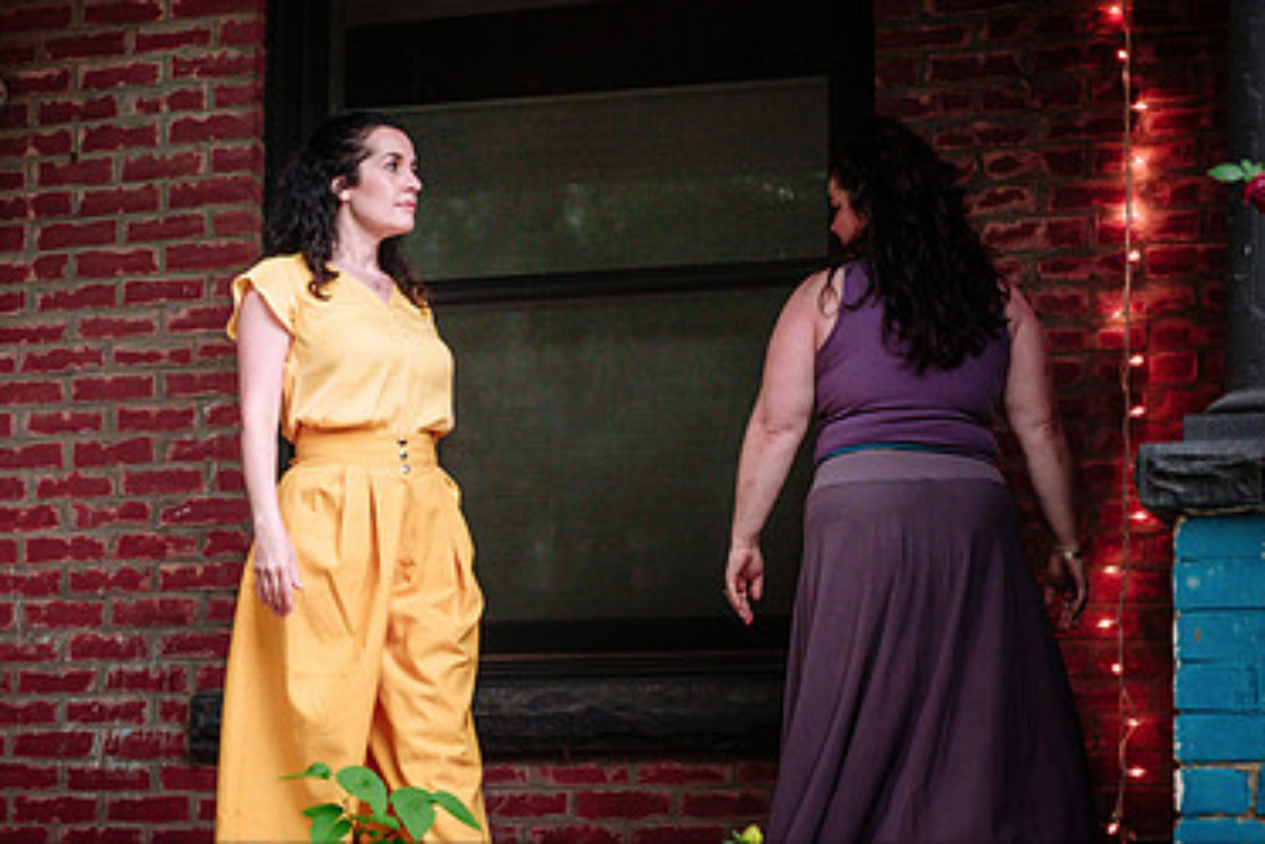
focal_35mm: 103
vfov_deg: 13.3
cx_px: 366
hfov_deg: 19.7
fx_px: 3621
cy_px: 490
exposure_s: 1/125
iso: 1000
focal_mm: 42.7
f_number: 2.8
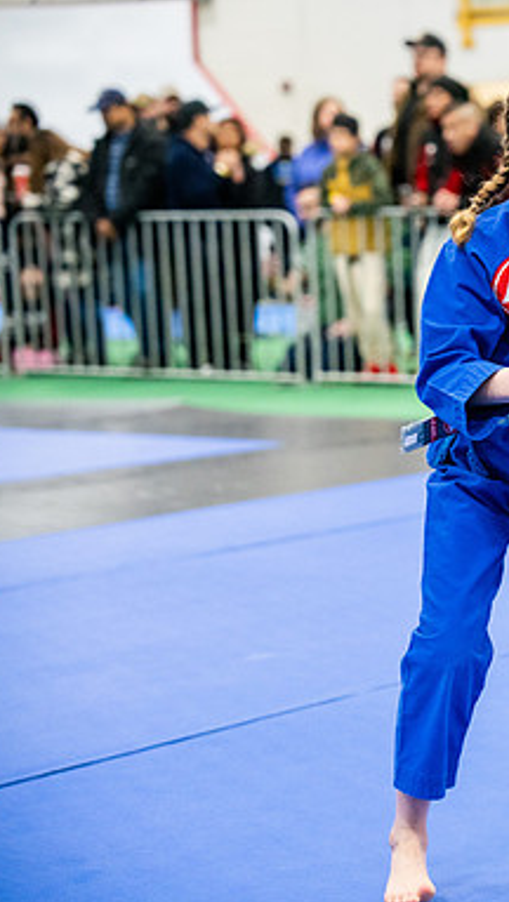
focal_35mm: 111
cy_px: 453
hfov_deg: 10.7
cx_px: 667
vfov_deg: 19.3
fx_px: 2658
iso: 4000
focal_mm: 70
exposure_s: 1/400
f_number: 2.8
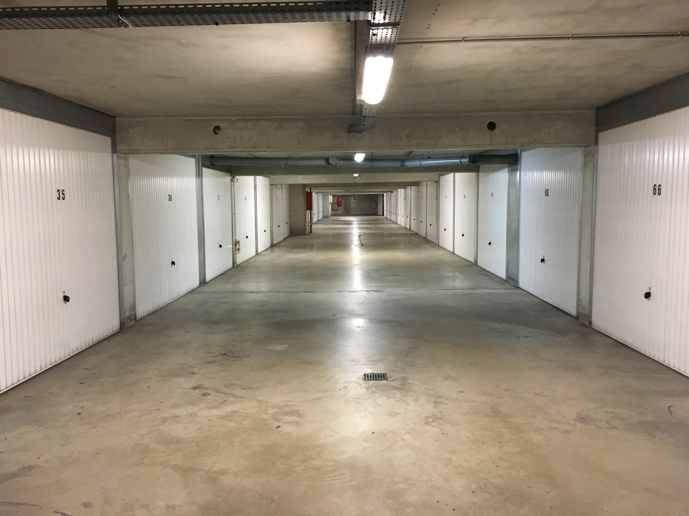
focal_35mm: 29
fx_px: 577
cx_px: 344
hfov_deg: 61.7
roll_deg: +0.5
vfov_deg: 48.2
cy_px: 258
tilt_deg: -4.9
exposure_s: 1/33
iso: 250
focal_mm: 4.15
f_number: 2.2
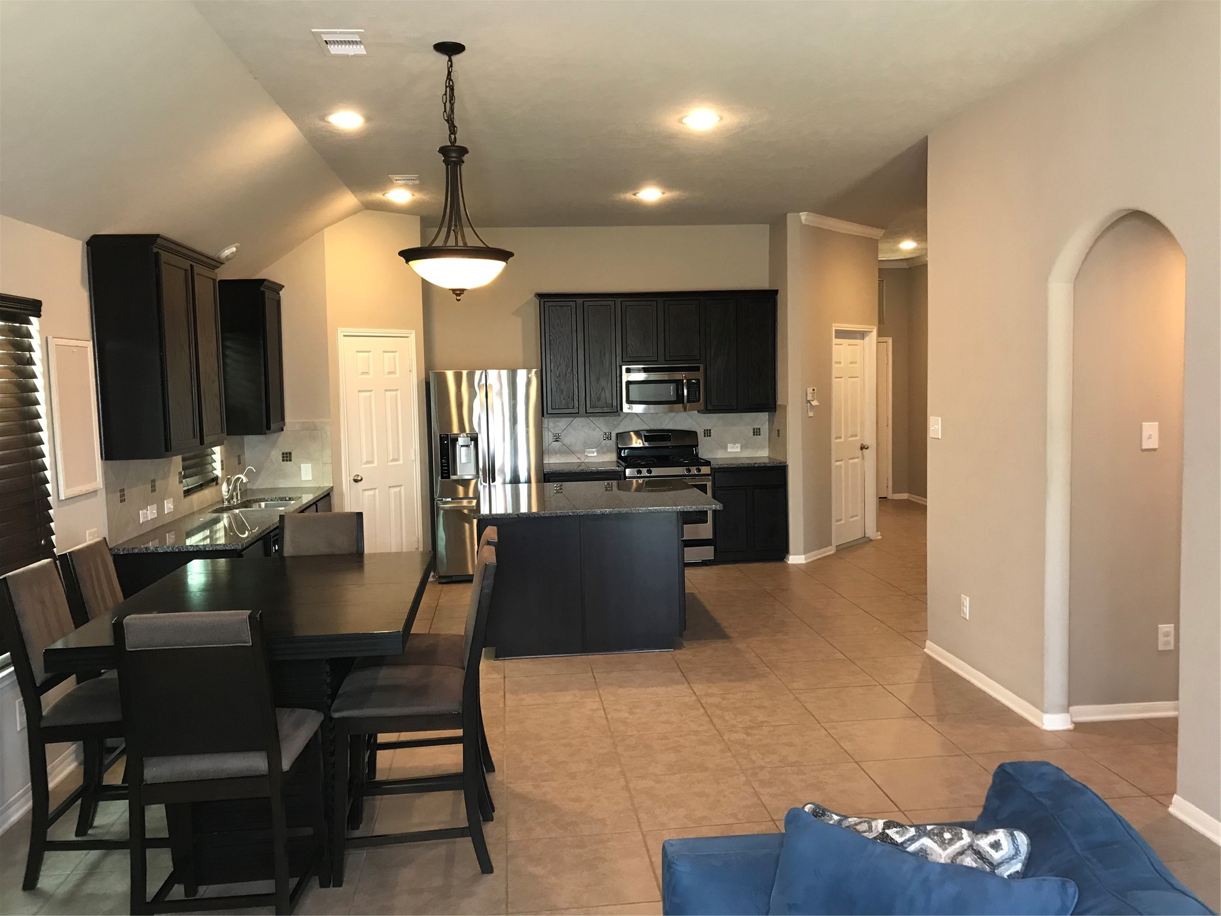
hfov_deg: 63.4
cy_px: 458
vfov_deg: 49.7
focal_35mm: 28
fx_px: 988
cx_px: 610
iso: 40
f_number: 1.8
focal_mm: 3.99
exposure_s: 1/15
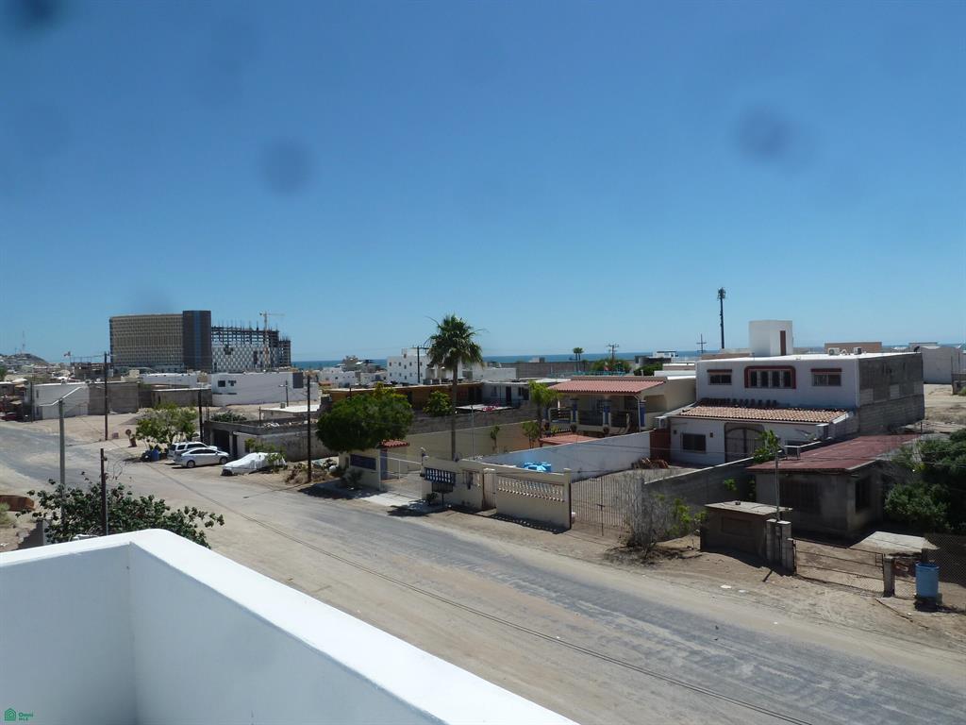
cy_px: 362
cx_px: 483
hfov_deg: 69.4
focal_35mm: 25
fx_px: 698
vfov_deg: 54.9
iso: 80
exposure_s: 1/500
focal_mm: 4.1
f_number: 5.6
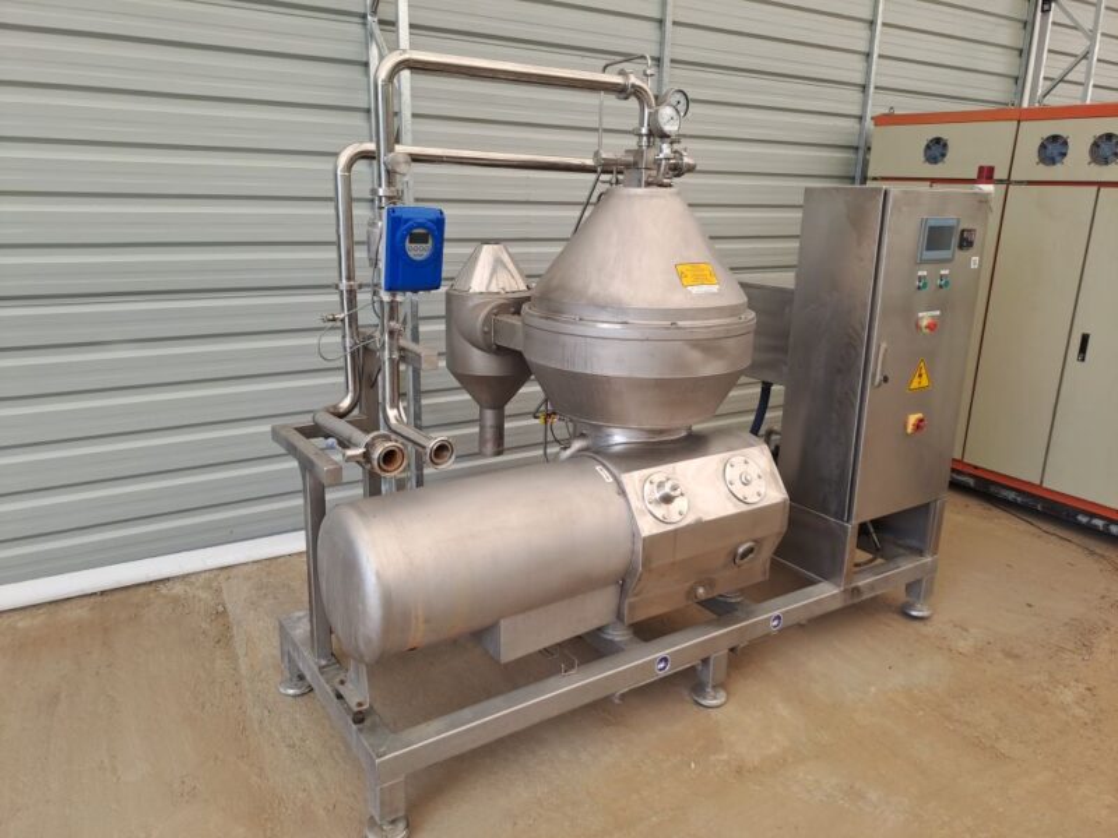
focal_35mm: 25
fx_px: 807
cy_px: 419
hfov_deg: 69.4
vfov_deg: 54.9
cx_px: 559
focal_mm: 4.65
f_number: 1.8
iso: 32
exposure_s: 1/114
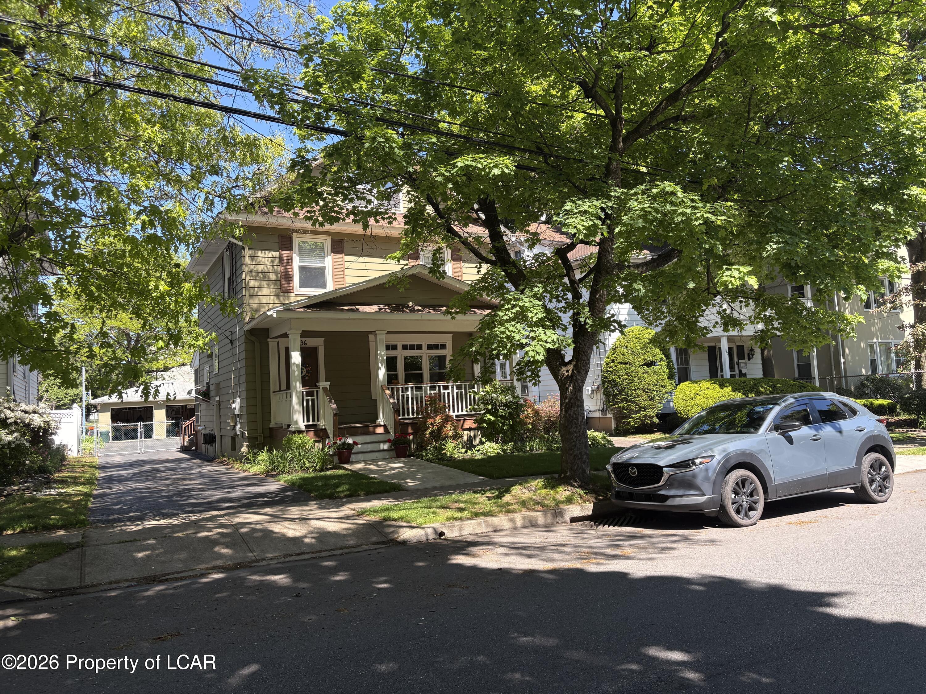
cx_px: 463
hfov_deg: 67.3
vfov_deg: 53.1
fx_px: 696
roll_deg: +3.7
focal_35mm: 26
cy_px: 347
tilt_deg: +4.6
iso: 64
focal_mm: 5.96
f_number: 1.6
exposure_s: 1/791
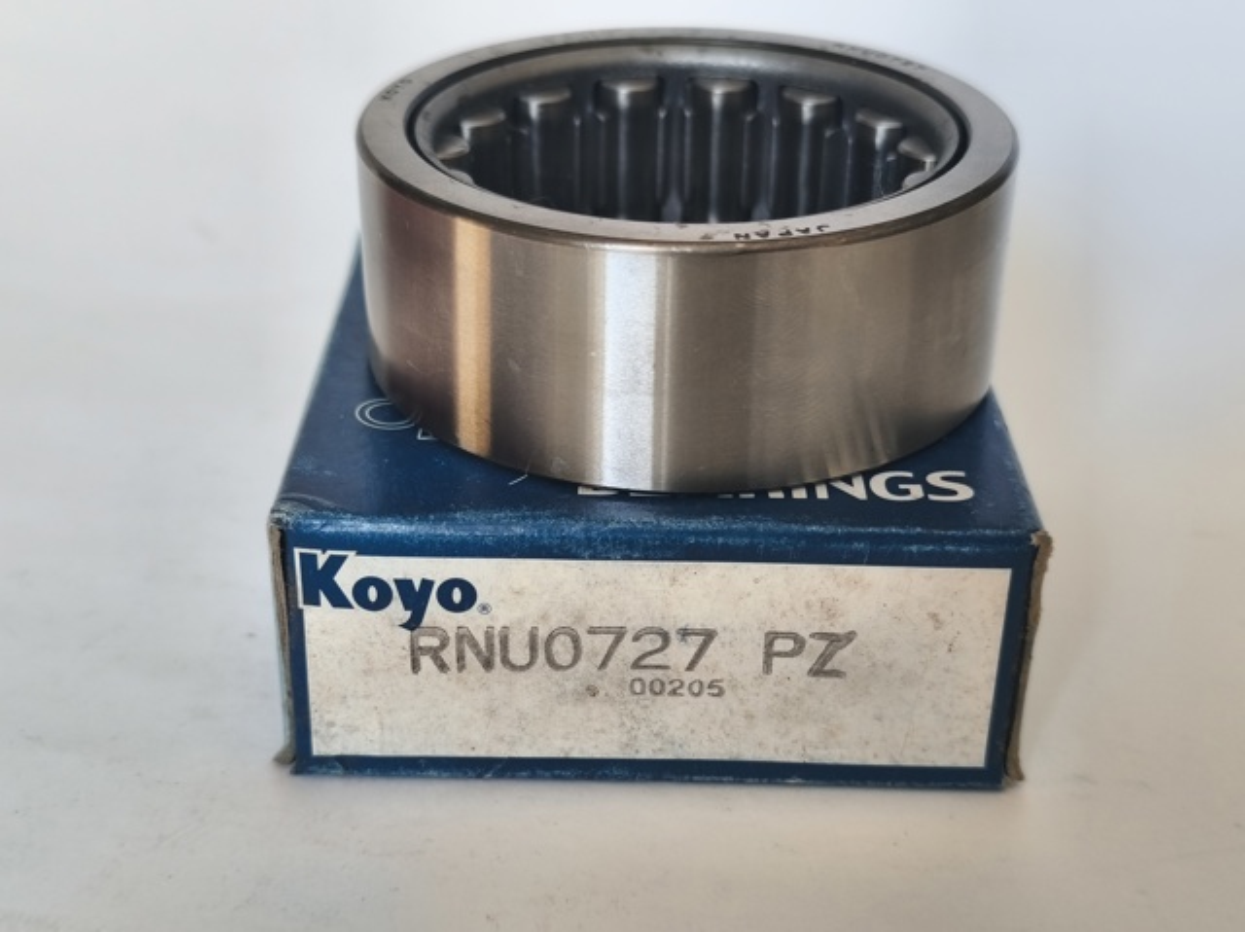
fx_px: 1725
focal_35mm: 48
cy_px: 466
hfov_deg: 39.7
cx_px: 622
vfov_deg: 30.2
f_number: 1.65
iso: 250
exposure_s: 1/100
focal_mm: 6.18
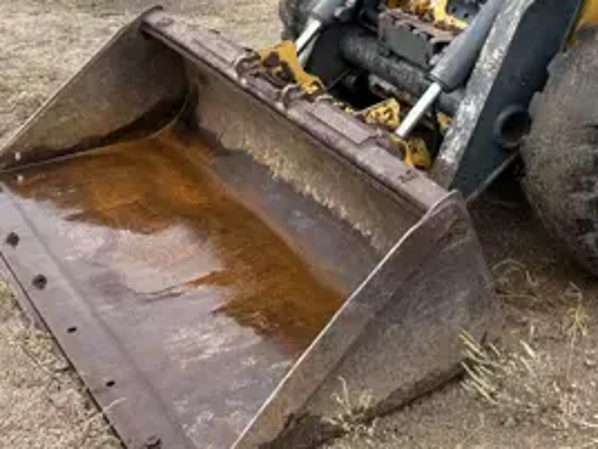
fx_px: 1071
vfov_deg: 22.6
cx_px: 547
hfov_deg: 29.8
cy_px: -13
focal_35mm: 62
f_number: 1.5
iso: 50
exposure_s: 1/416
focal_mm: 5.7
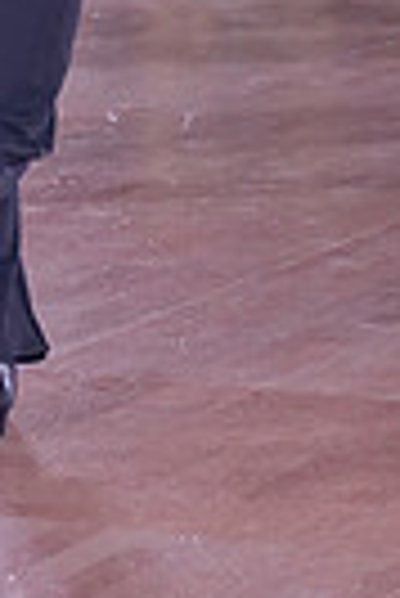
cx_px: -434
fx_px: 4721
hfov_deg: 4.8
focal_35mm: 284
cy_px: -229
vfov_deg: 7.2
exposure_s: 1/400
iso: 1250
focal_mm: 65
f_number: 3.5
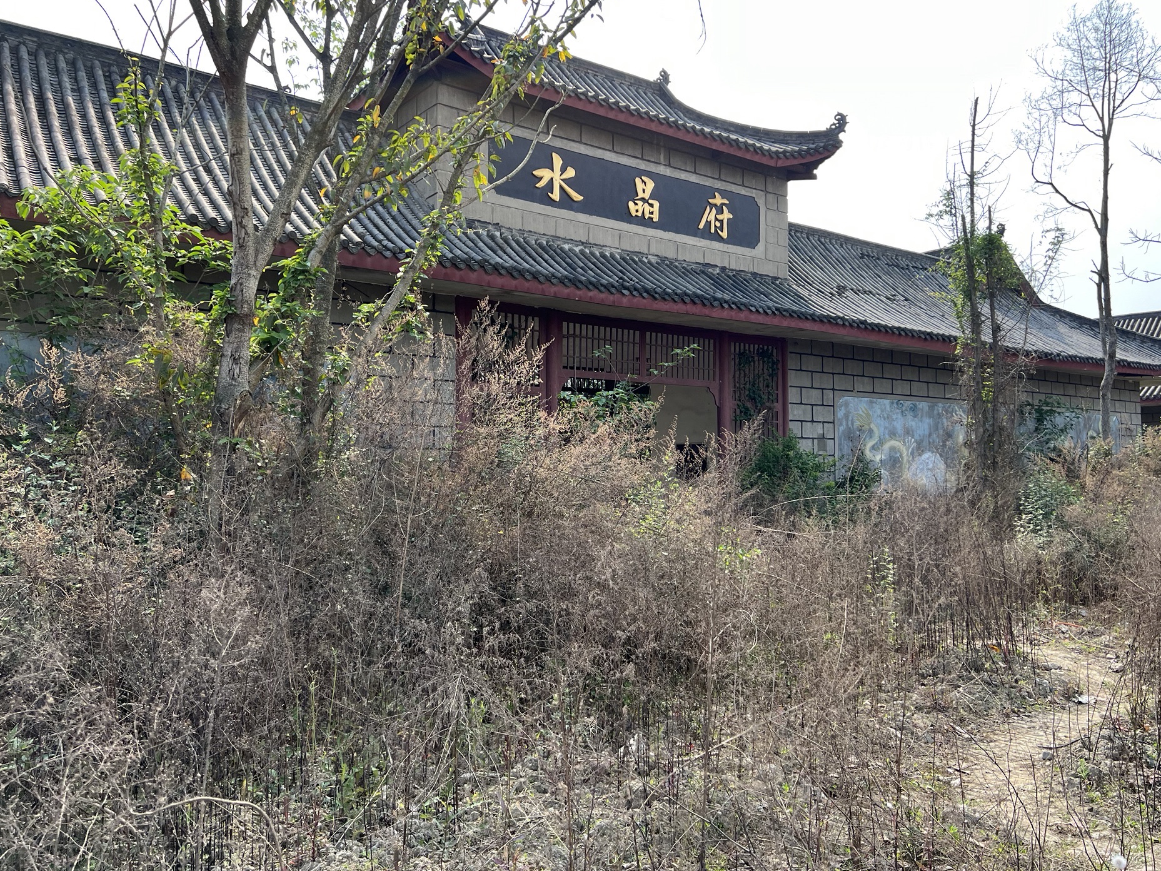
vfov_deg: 49.7
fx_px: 939
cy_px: 441
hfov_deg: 63.4
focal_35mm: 28
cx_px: 600
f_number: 1.5
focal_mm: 5.7
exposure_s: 1/1159
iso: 50
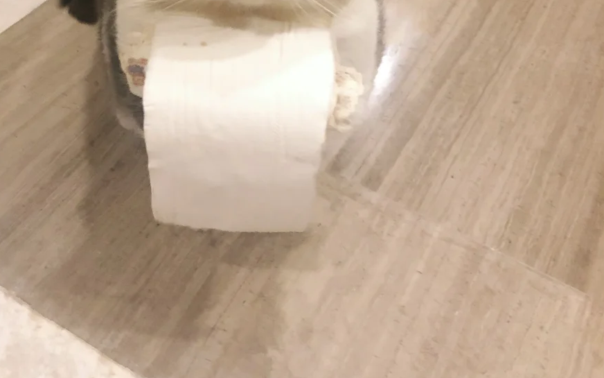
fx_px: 807
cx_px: 234
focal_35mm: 49
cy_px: -3
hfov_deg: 40.8
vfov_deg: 25.0
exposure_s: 1/9
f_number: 1.8
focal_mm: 3.99
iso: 100
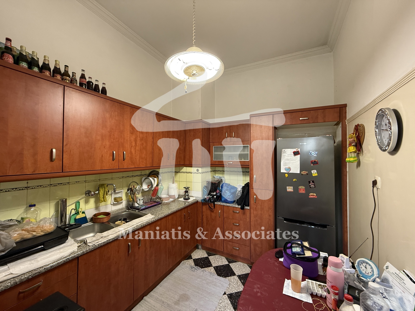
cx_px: 208
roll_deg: -0.1
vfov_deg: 85.7
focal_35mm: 14
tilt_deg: +1.1
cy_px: 156
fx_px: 168
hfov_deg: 102.1
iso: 250
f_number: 2.2
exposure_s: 1/50
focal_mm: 2.22
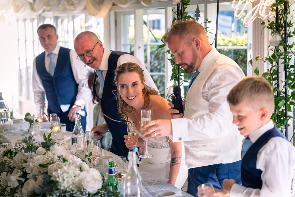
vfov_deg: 18.2
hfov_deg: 27.0
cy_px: 98
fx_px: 615
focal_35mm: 75
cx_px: 148
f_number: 2.8
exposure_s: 1/200
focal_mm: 75
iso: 400
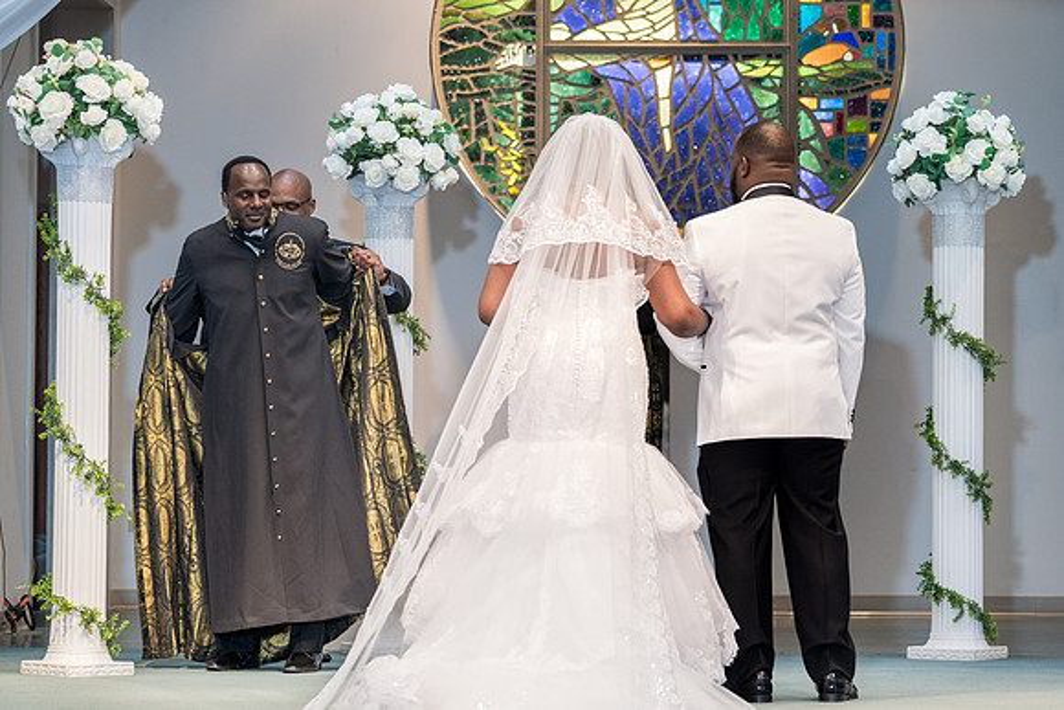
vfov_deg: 12.6
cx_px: 532
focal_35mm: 108
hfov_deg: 18.8
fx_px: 3205
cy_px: 355
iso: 1600
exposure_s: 1/200
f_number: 4
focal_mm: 105
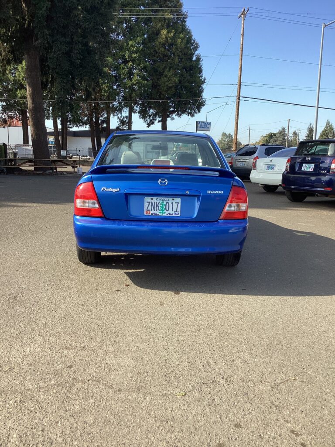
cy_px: 224
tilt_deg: -10.0
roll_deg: -0.9
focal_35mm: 31
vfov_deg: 58.4
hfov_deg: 45.4
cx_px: 168
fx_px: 400
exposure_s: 1/558
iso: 25
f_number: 2.4
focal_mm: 3.3
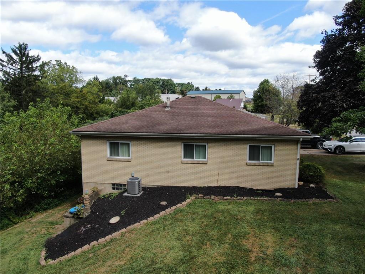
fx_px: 253
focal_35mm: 24
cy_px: 137
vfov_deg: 56.8
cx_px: 182
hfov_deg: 71.6
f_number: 2.8
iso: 100
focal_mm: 4.39
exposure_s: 1/800
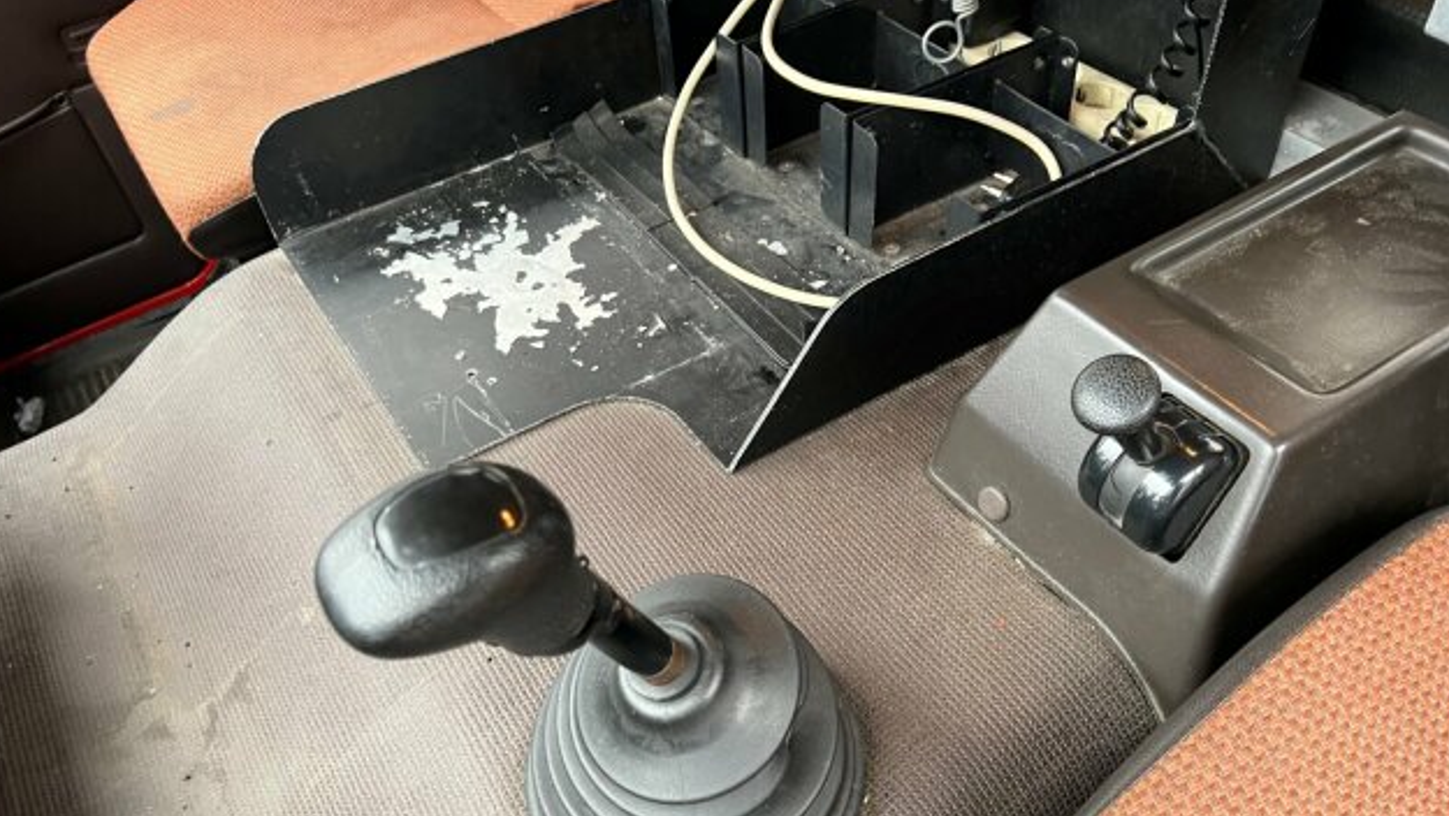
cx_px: 709
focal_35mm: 29
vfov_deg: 40.0
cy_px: 501
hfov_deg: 66.0
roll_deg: +5.3
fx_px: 1115
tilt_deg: -44.7
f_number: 1.5
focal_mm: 5.7
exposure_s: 1/60
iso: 160
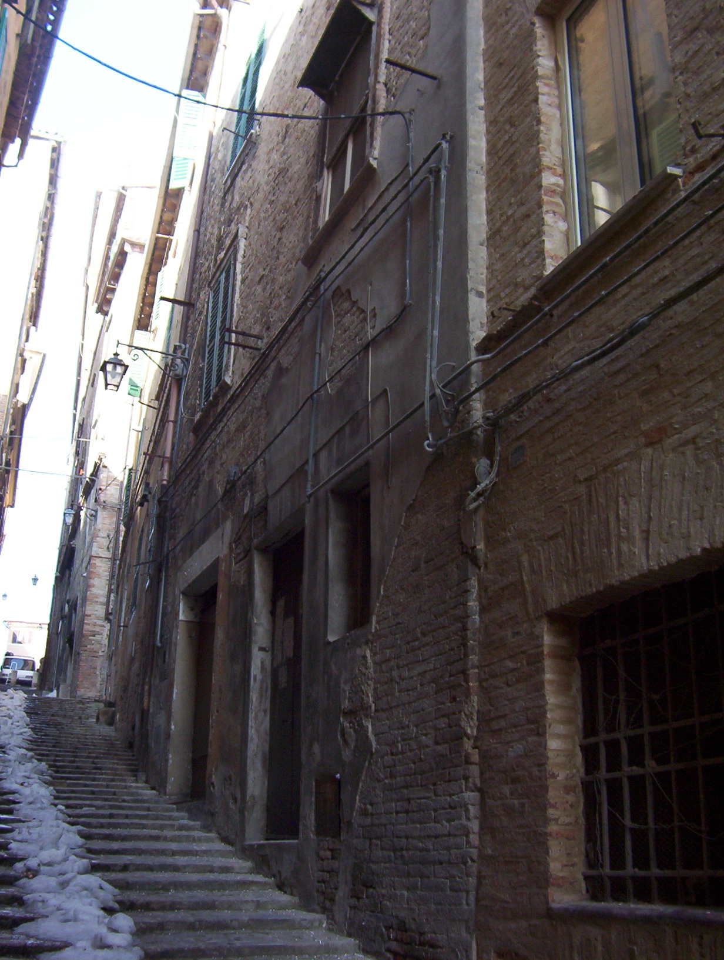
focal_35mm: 36
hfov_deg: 39.8
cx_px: 362
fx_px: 1000
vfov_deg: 51.2
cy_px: 480
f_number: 2.76
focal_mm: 5.54
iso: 100
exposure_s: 1/278
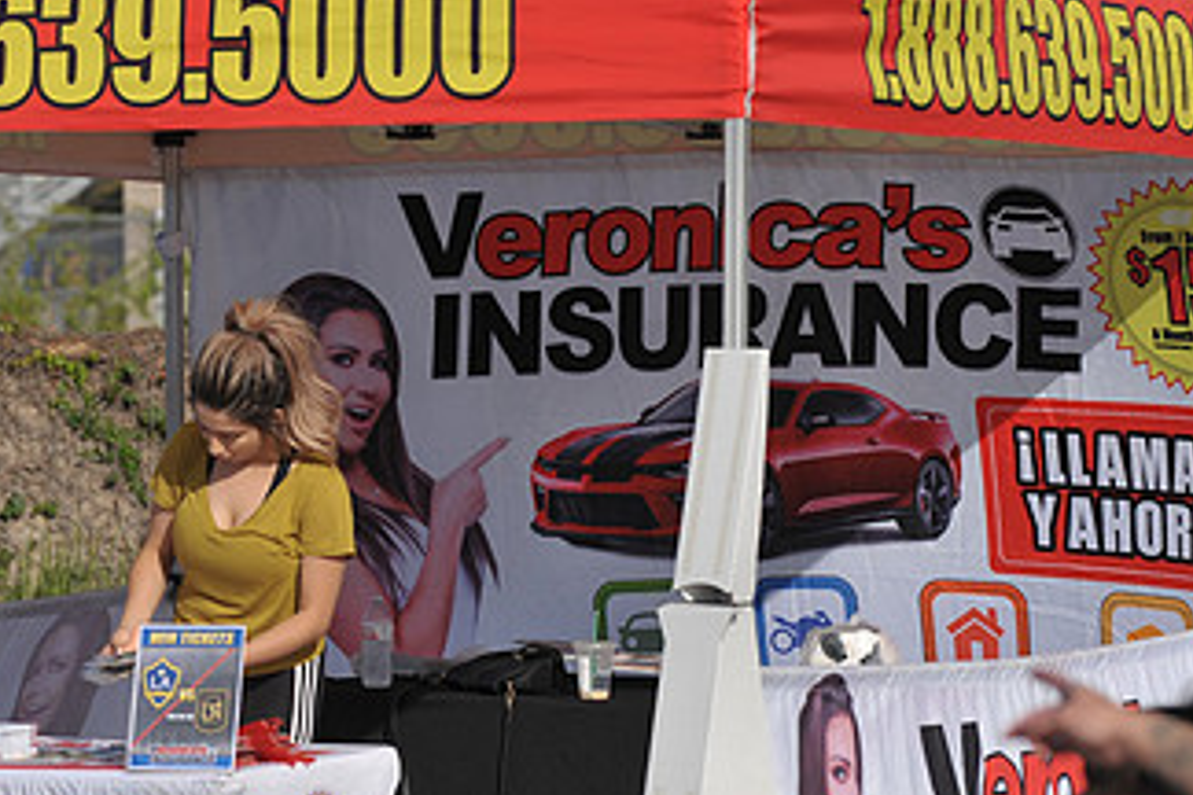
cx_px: 475
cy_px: 324
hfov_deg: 10.9
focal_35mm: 188
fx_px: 6230
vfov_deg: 7.3
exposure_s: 1/4000
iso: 250
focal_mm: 105
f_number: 4.5
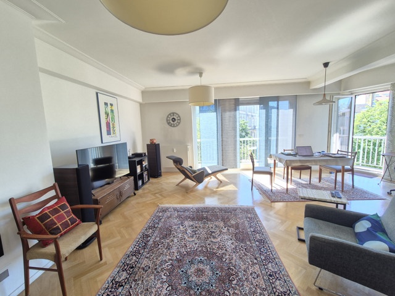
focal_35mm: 13
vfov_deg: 89.9
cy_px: 148
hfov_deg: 106.2
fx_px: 148
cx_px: 198
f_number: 2.2
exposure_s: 1/50
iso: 80
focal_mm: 2.2
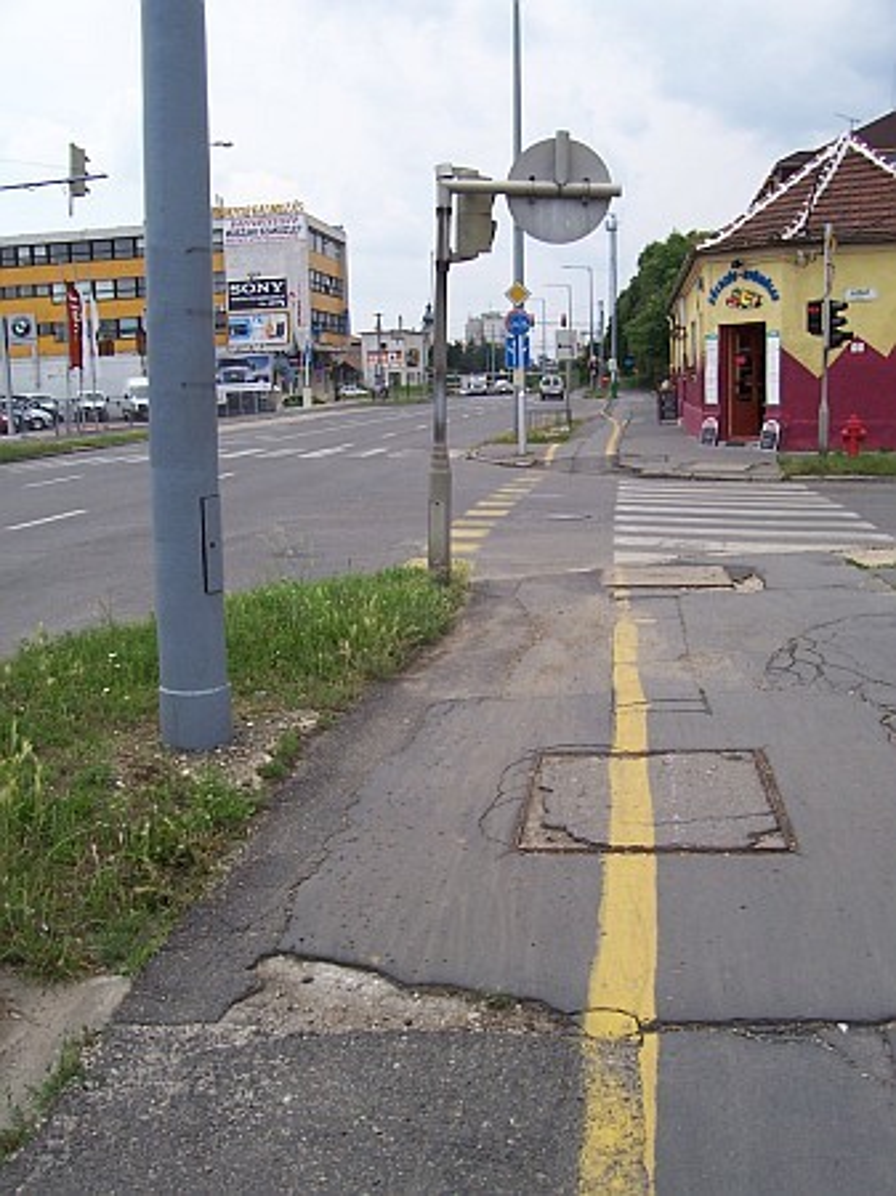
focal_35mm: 34
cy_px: 598
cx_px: 448
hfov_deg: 41.8
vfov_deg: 54.0
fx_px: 1175
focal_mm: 5.6
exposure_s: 1/350
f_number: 5.6
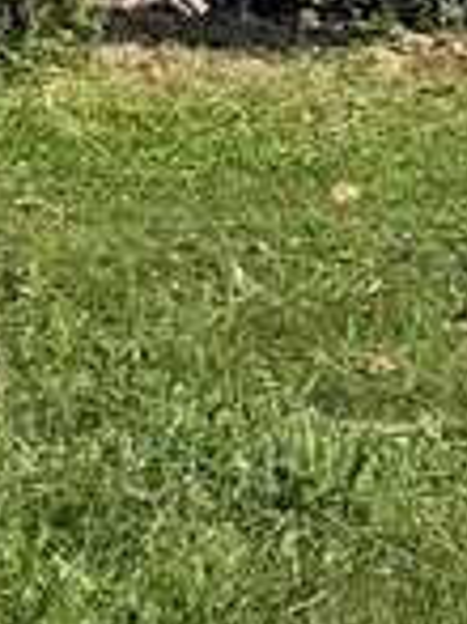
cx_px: -875
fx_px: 3008
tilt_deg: +1.2
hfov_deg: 7.8
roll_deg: -0.6
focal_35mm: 167
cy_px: -378
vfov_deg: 11.3
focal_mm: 6.76
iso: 80
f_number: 1.78
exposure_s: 1/3279
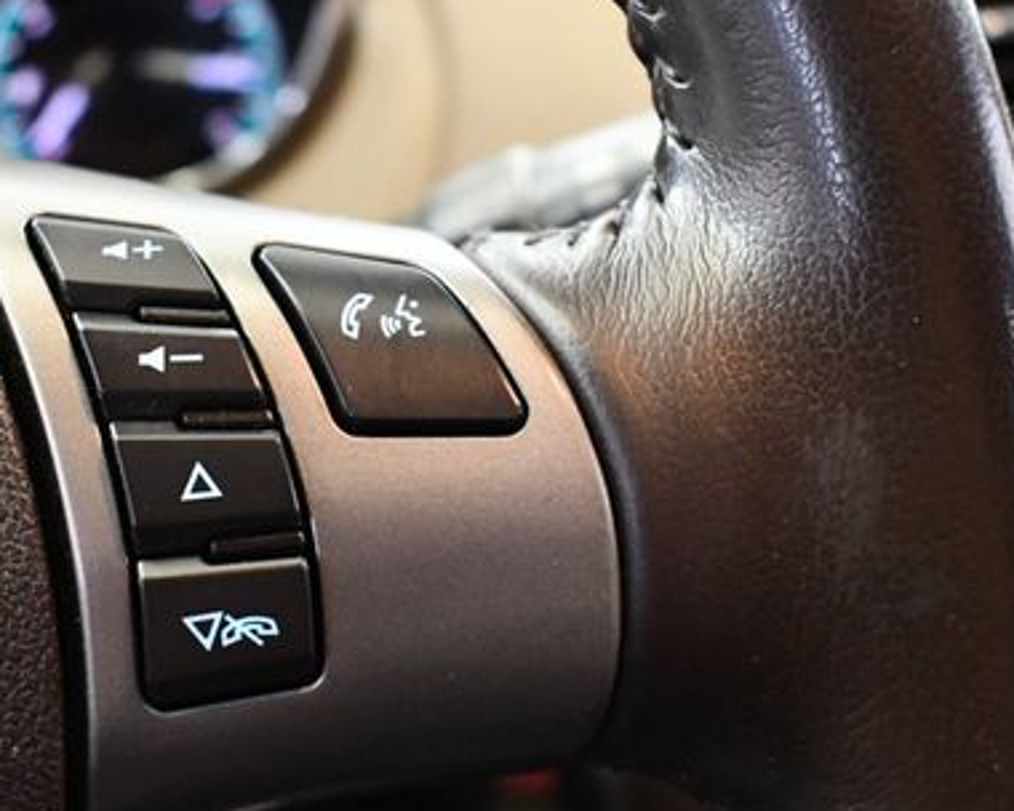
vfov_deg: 26.7
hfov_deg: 32.7
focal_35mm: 57
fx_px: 1711
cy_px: 432
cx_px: 315
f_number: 3.5
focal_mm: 18
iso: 4500
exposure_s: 1/60
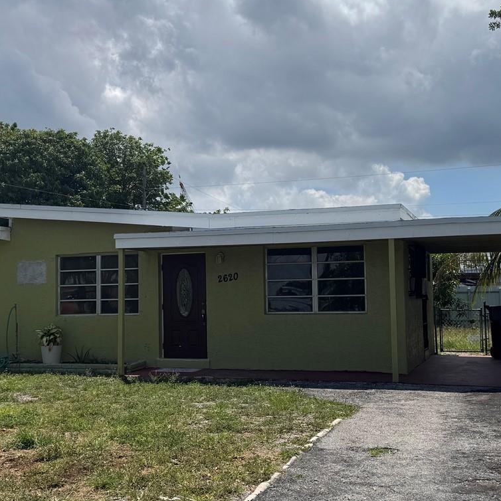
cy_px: 267
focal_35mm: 45
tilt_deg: +3.5
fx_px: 737
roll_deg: +1.0
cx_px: 233
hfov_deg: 37.5
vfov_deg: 37.5
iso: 80
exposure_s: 1/7937
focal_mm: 6.76
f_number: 1.78
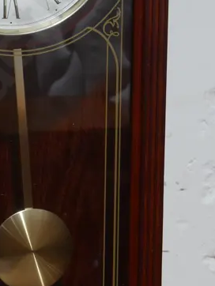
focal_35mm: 113
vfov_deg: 17.3
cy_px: 76
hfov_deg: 12.9
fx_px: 935
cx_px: -4
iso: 500
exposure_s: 1/60
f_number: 5
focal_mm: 20
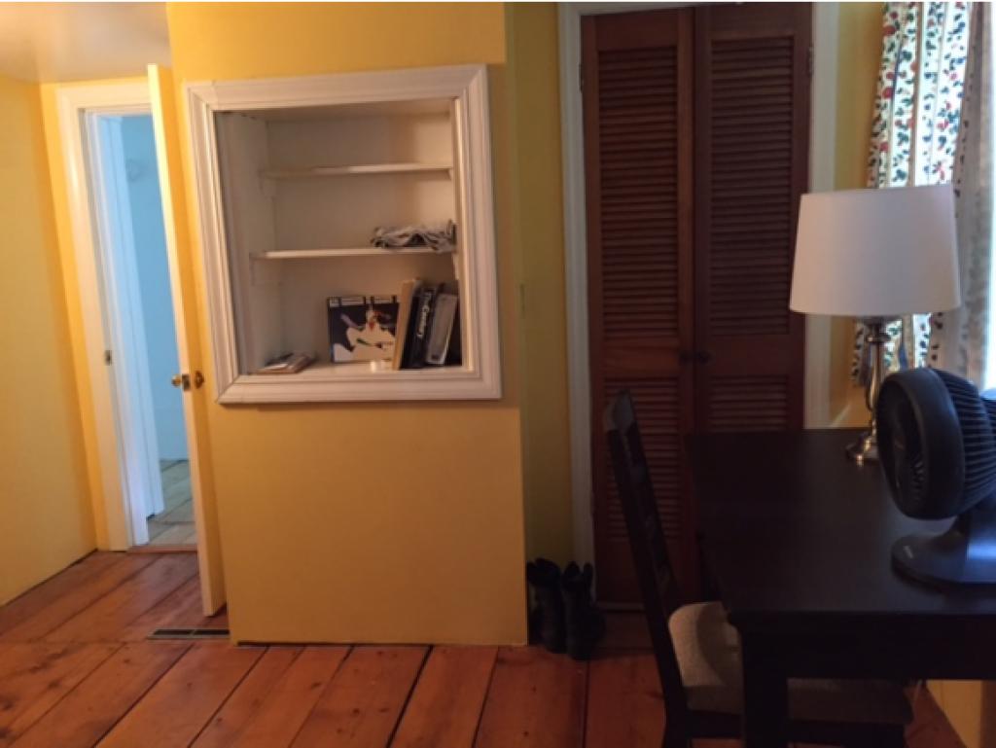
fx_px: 835
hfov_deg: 61.6
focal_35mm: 29
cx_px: 498
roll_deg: +2.2
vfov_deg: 48.3
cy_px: 374
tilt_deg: -8.7
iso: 250
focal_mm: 4.15
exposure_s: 1/15
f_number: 2.2
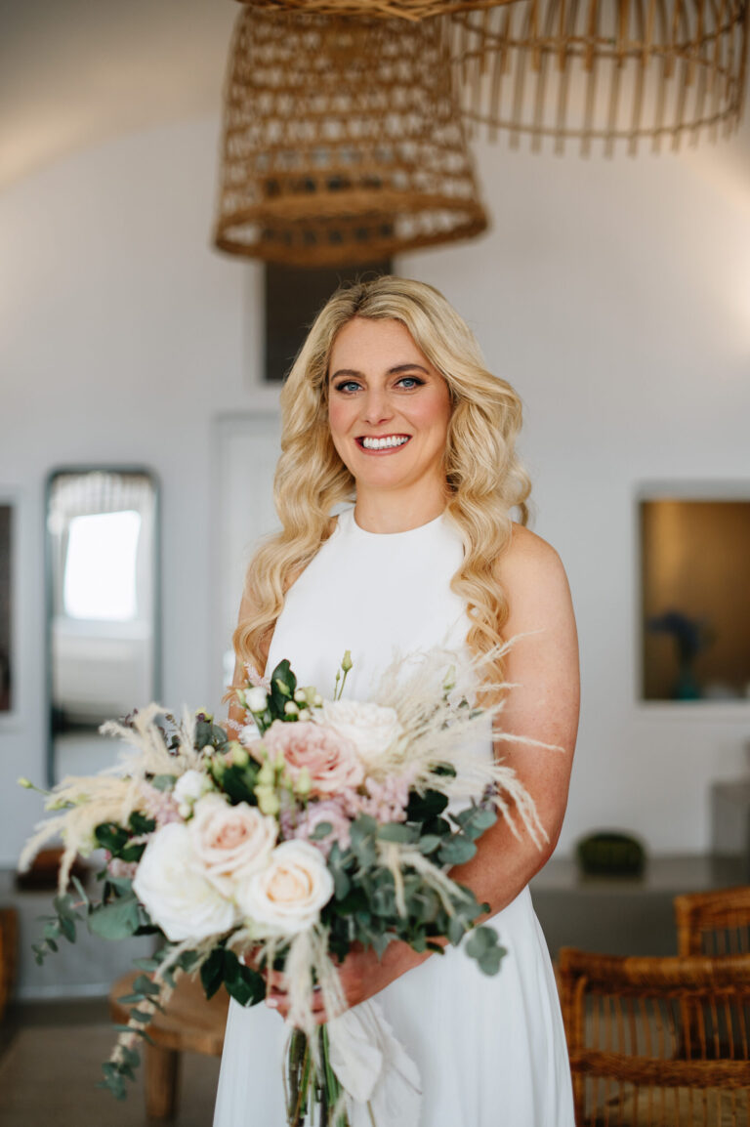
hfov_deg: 27.0
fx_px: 1564
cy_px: 564
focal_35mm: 50
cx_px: 375
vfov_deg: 39.6
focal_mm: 50
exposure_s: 1/100
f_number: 2
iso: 320
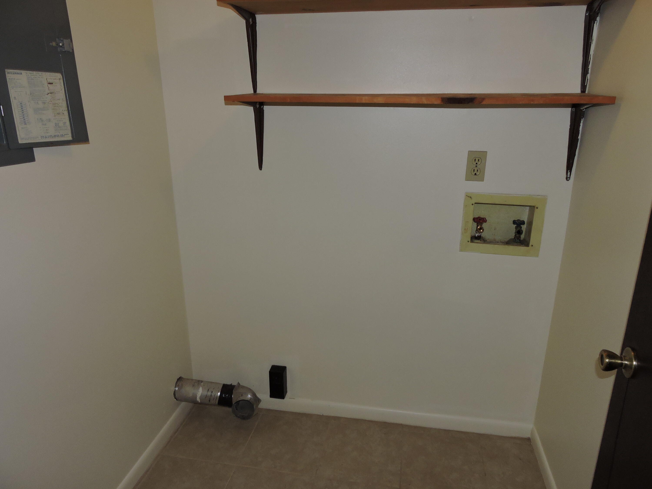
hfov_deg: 71.6
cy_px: 244
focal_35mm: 24
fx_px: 452
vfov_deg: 56.8
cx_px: 326
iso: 200
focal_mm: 4.3
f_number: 3.3
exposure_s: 1/30
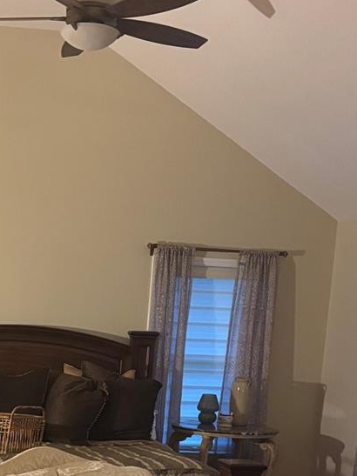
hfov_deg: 19.6
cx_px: 9
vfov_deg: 25.2
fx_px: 1004
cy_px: 493
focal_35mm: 73
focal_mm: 5.96
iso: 500
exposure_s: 1/30
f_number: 1.6
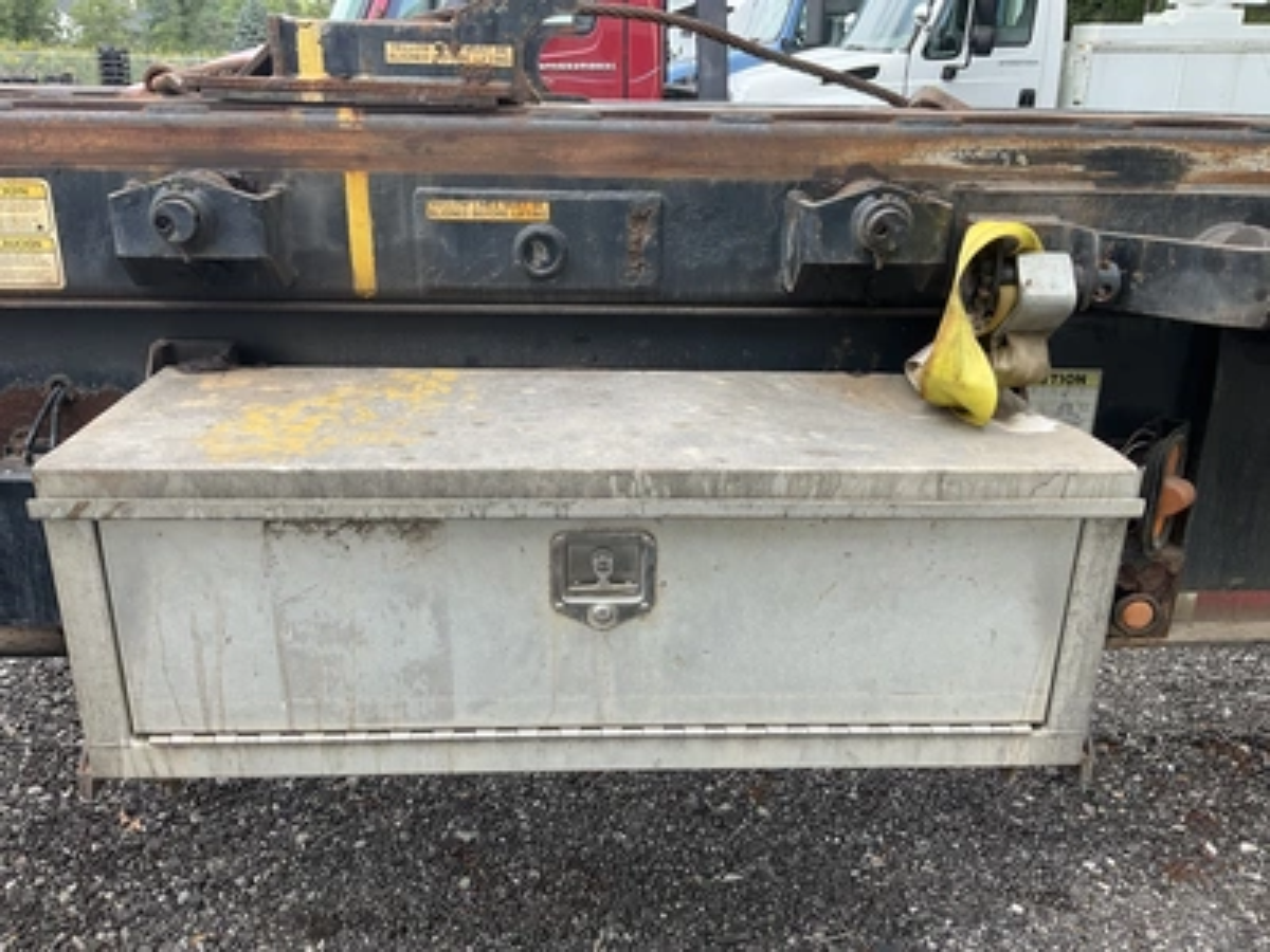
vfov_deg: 48.2
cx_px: 635
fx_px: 1064
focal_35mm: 29
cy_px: 476
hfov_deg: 61.7
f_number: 1.8
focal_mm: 3
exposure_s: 1/461
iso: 25
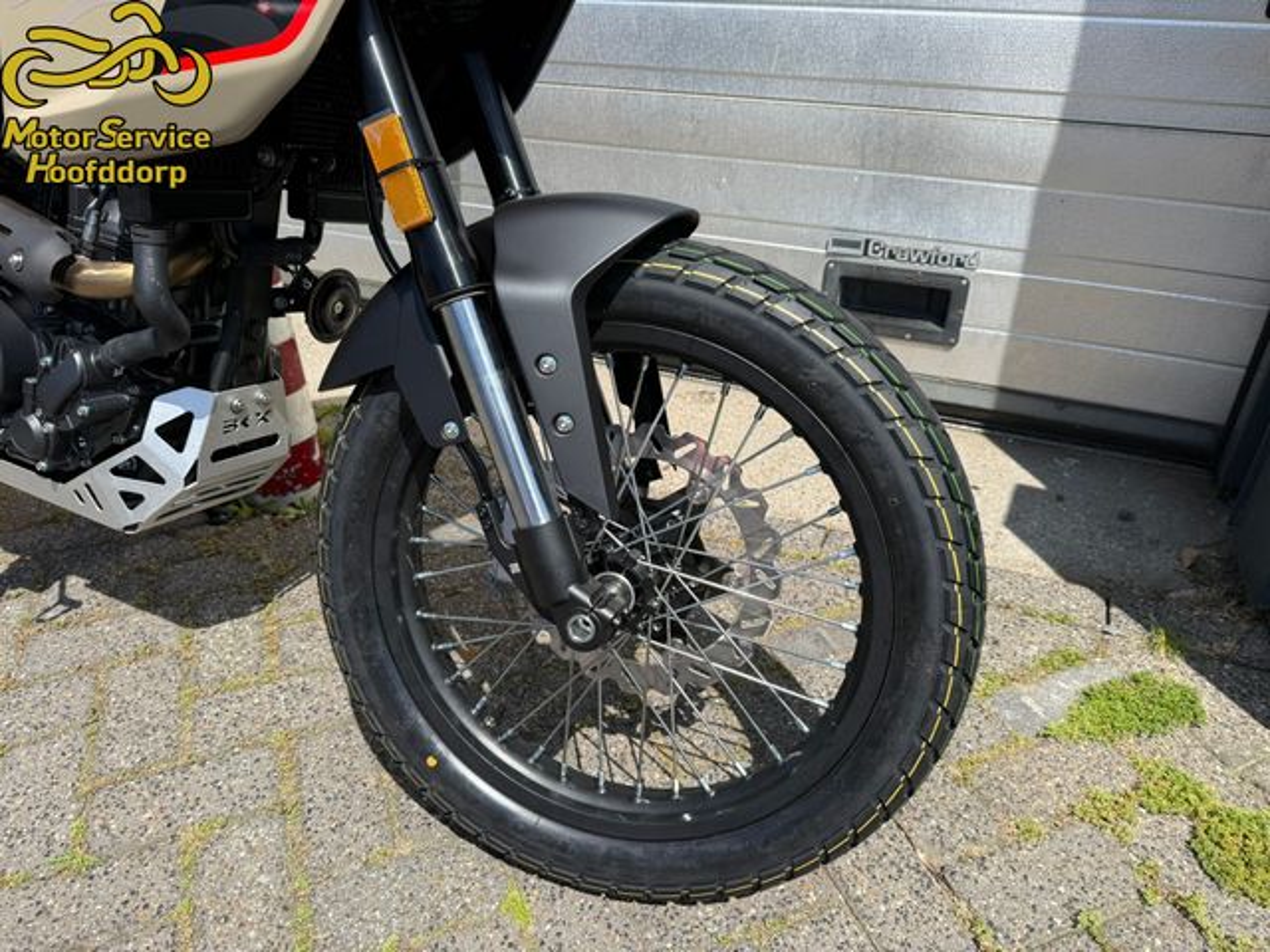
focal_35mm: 24
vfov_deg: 56.8
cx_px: 635
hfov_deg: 71.6
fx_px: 881
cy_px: 476
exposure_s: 1/2801
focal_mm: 6.76
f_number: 1.78
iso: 80
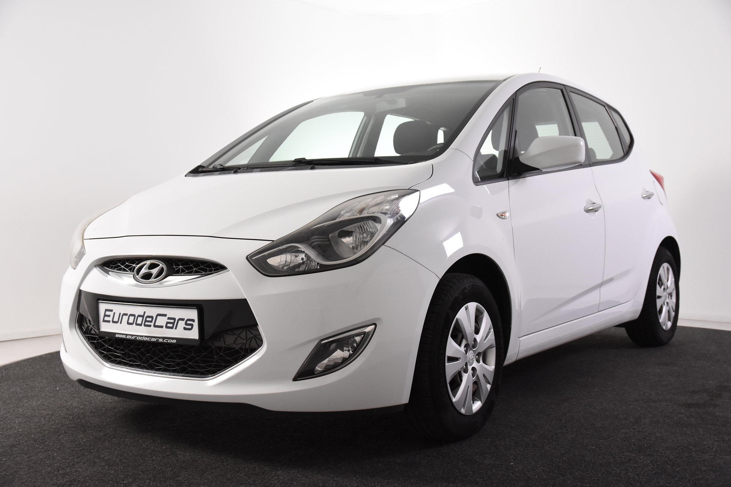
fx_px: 853
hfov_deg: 46.4
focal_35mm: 42
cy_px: 244
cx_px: 366
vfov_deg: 31.9
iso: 1600
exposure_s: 1/100
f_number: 5
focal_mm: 28
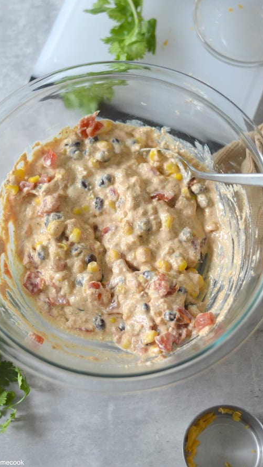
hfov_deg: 15.3
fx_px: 979
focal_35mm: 79
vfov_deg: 26.8
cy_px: 232
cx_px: 116
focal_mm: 50
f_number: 2.2
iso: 1600
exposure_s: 1/500
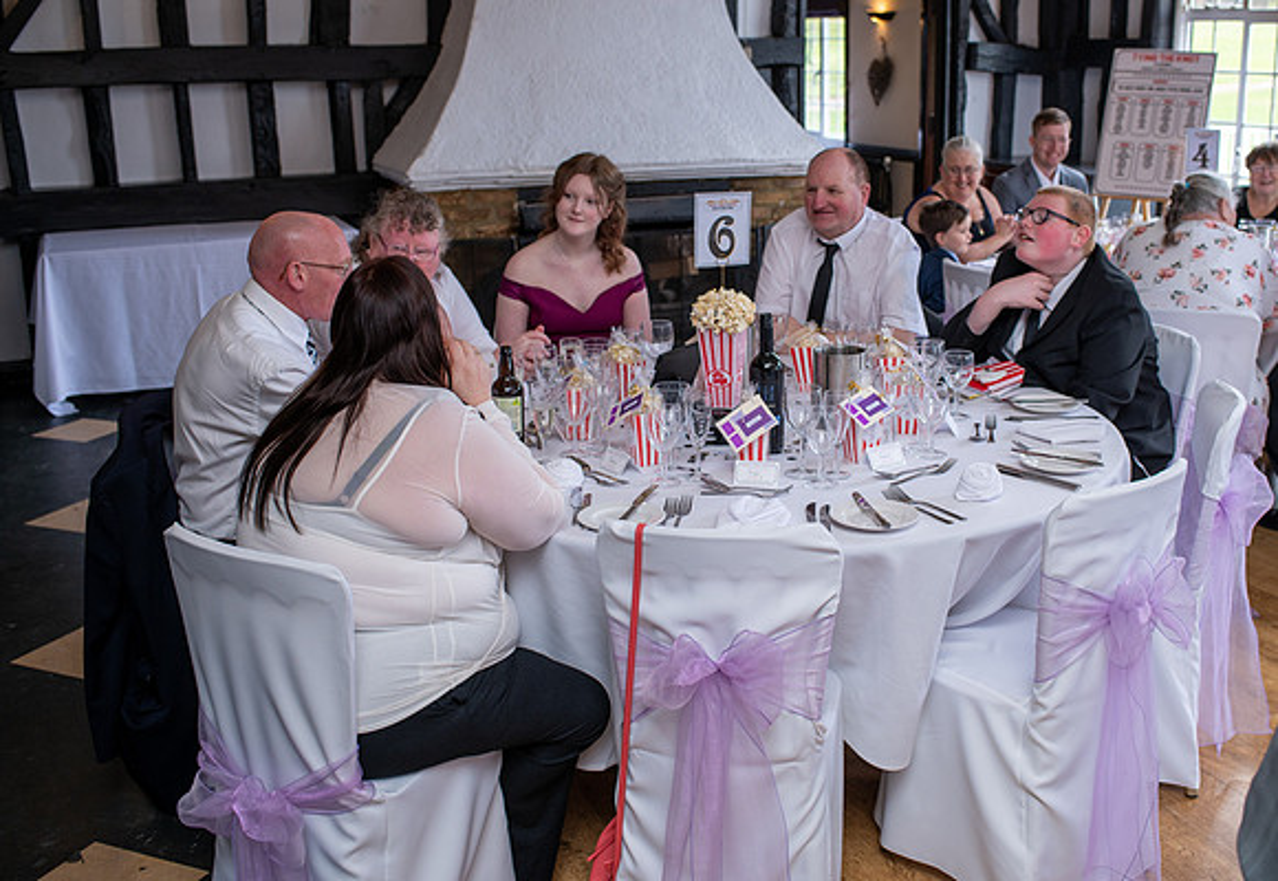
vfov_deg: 34.3
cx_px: 734
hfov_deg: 48.1
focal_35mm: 40
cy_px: 393
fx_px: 1426
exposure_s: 1/80
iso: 200
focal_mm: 35
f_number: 4
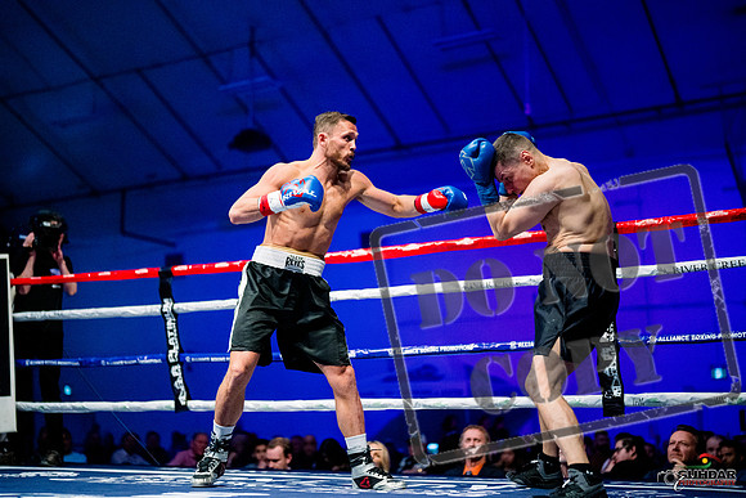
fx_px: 1116
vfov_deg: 25.2
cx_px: 357
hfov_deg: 37.0
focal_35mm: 54
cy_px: 250
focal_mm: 50
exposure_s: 1/1600
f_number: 1.4
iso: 6400
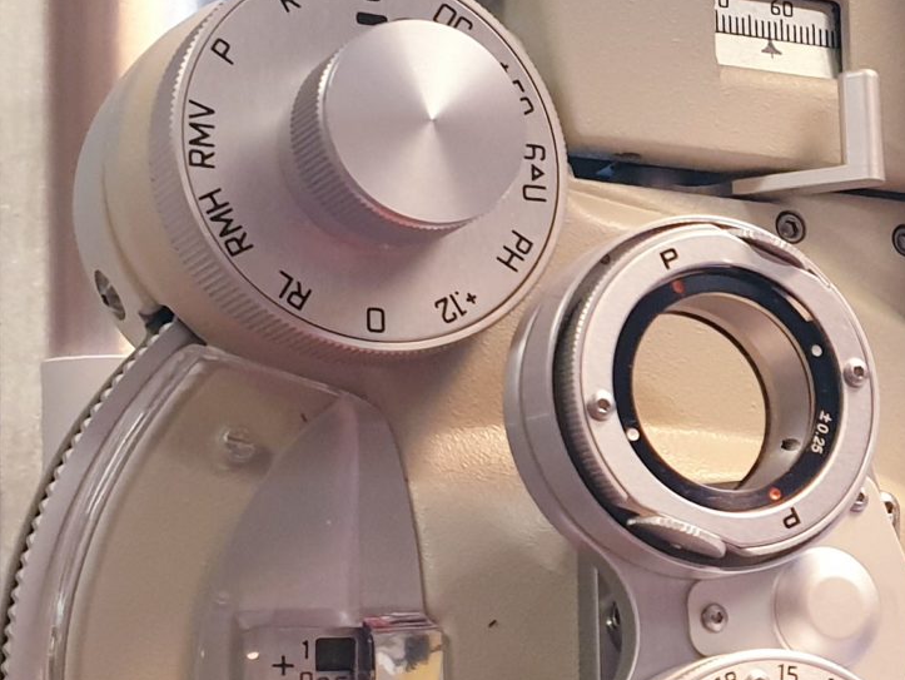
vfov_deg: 15.9
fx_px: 2406
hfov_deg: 19.7
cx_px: 1160
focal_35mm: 92
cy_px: 574
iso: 200
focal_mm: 4.3
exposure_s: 1/50
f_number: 2.4
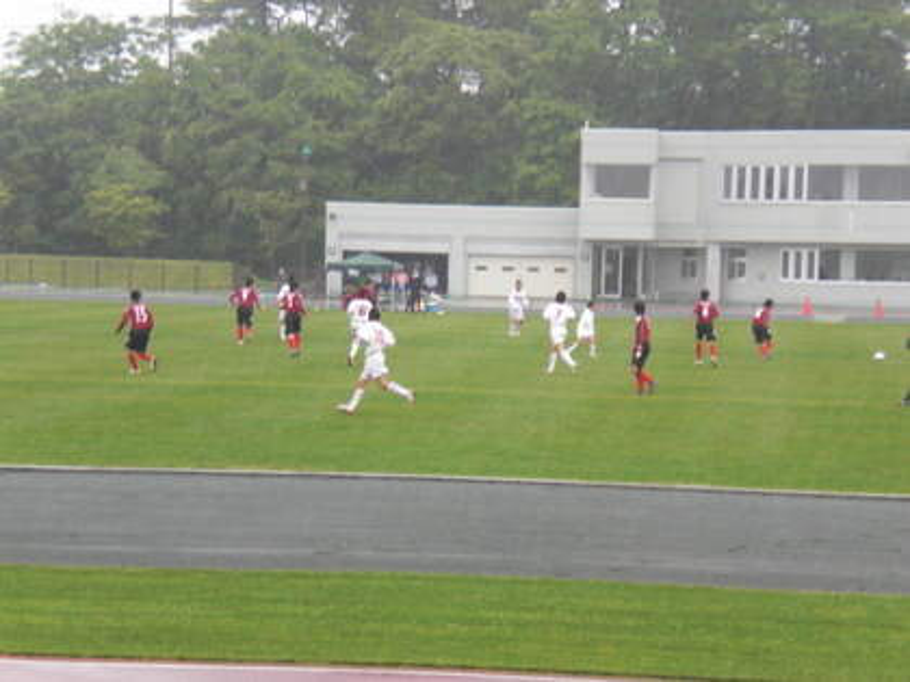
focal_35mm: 114
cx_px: 455
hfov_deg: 17.3
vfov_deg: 13.0
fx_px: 2997
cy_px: 341
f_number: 5.9
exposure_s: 1/125
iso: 200
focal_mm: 18.9
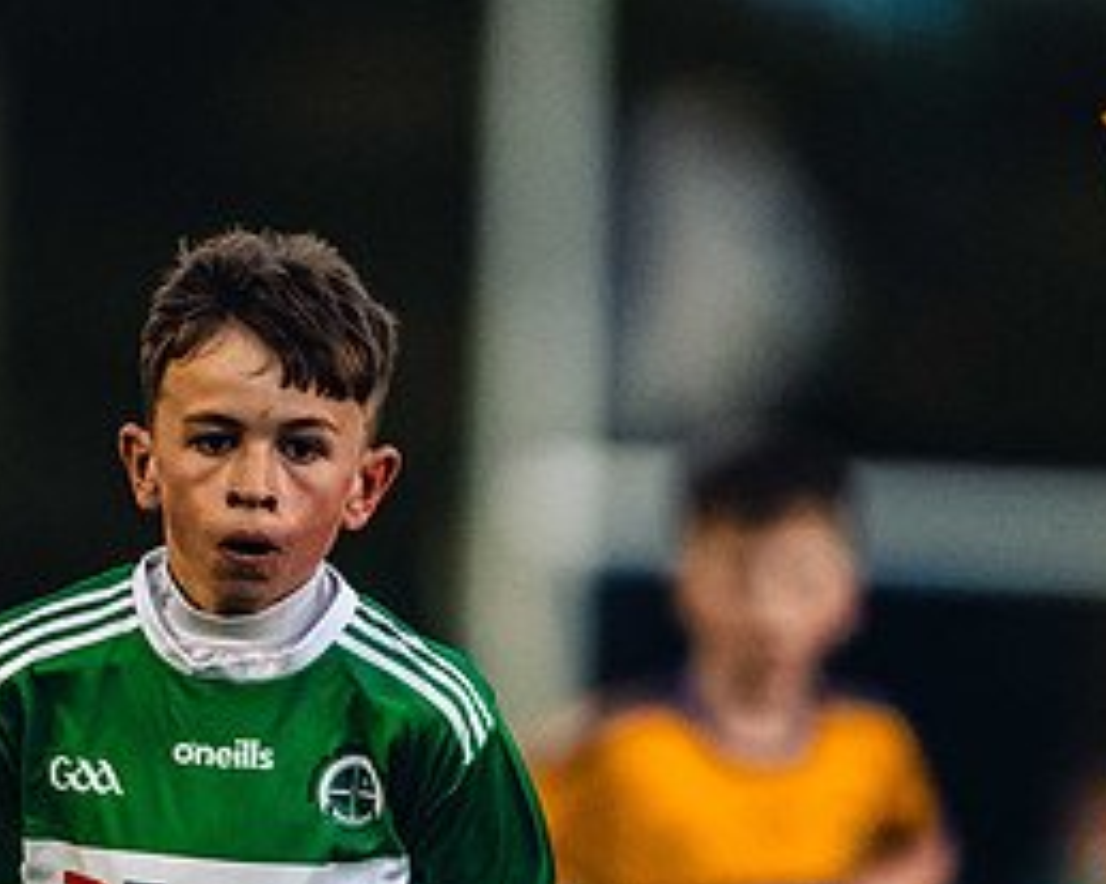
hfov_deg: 2.0
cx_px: 176
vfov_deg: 1.6
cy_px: 952
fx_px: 32067
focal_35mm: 980
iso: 4000
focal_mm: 400
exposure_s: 1/500
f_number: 2.8
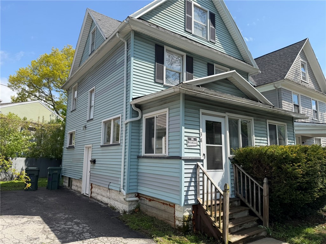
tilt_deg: +9.5
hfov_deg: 71.6
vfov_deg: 56.8
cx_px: 163
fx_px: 226
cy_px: 122
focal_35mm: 24
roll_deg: -0.4
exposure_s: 1/2703
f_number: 1.78
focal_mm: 6.76
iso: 80
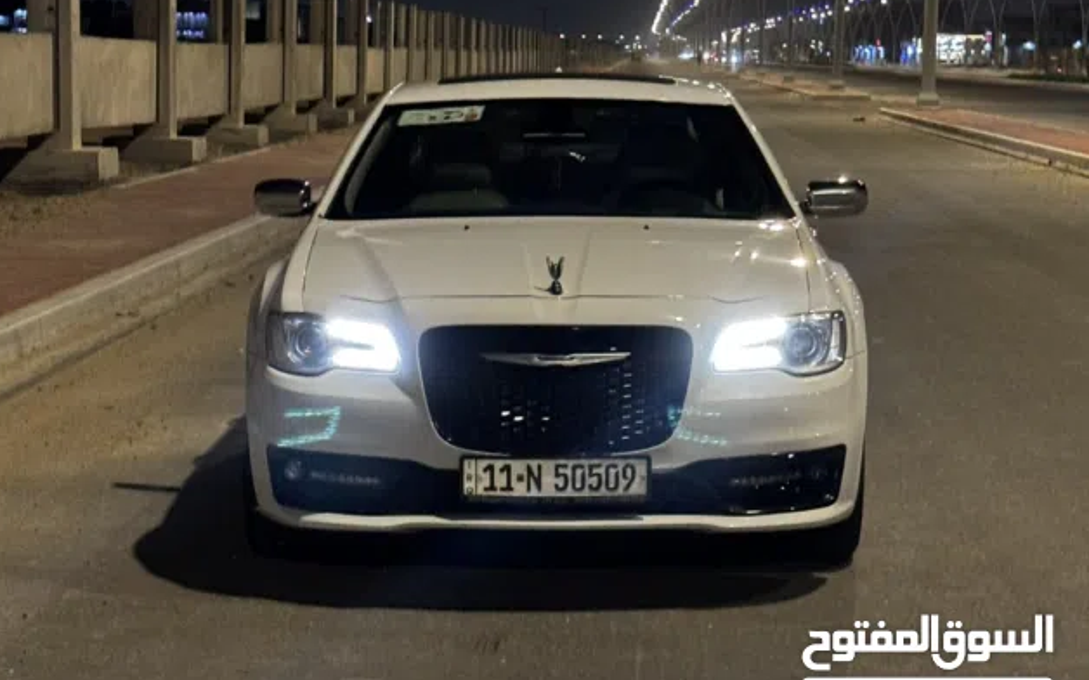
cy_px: 364
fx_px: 1187
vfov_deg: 32.0
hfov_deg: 49.3
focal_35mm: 40
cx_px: 541
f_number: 1.78
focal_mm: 6.76
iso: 250
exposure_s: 1/33
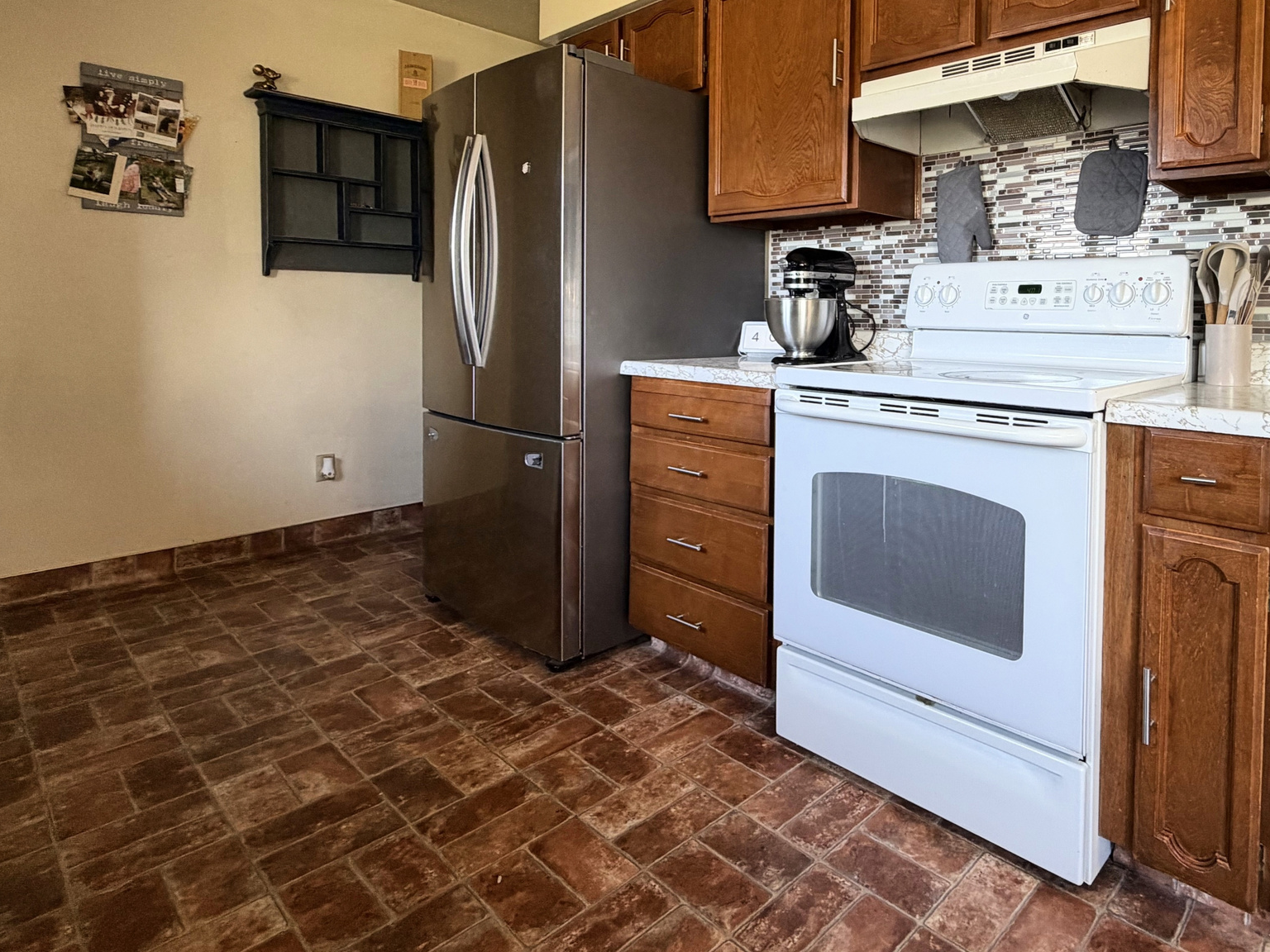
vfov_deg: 64.7
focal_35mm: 20
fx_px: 734
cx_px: 829
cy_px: 337
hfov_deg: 79.5
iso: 200
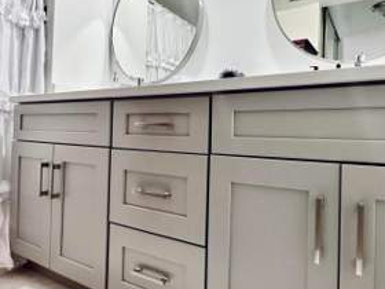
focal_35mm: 24
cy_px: 131
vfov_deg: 56.7
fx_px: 267
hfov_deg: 70.4
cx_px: 242
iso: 200
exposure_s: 1/60
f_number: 2.2
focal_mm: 2.22
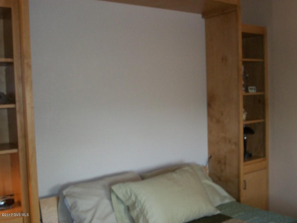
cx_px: 148
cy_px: 112
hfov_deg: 46.8
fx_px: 343
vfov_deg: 36.0
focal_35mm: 40
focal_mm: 7.1
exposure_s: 1/40
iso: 160
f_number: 3.2
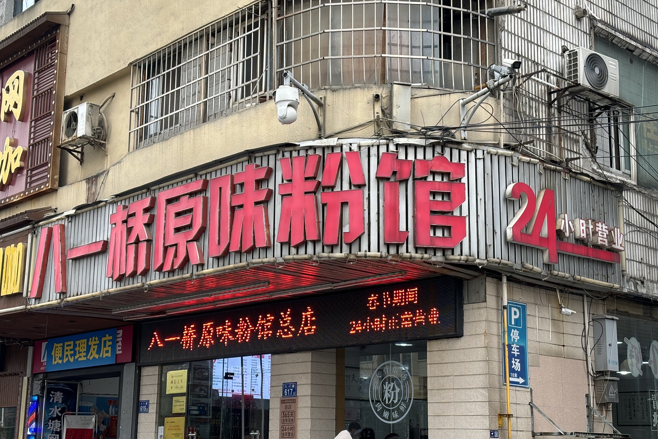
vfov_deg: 24.6
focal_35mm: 55
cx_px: 326
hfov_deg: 36.2
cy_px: 245
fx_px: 1005
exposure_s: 1/139
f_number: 1.6
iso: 32
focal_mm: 5.96
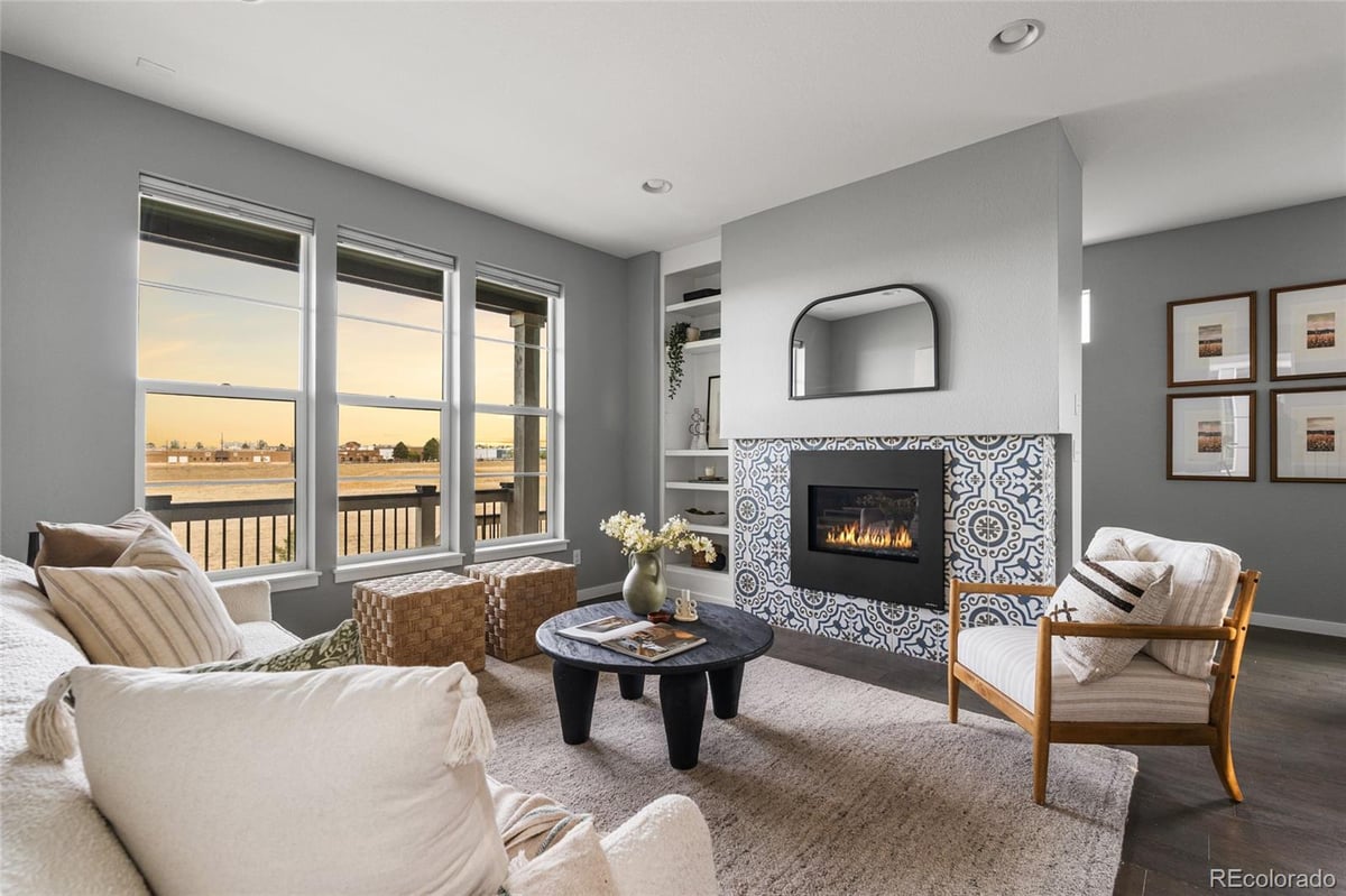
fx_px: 617
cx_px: 673
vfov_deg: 72.0
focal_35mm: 16
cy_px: 448
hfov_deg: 95.0
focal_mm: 16.5
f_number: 8
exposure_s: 1/2.5
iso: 500
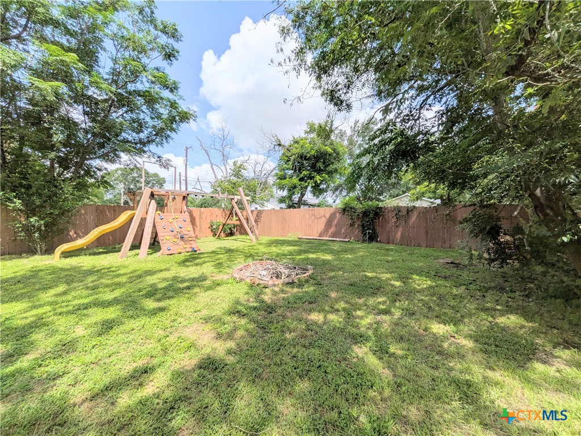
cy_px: 218
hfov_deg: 102.1
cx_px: 290
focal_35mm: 14
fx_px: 235
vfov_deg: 85.7
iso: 49
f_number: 2.2
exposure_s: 1/2137
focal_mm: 1.83
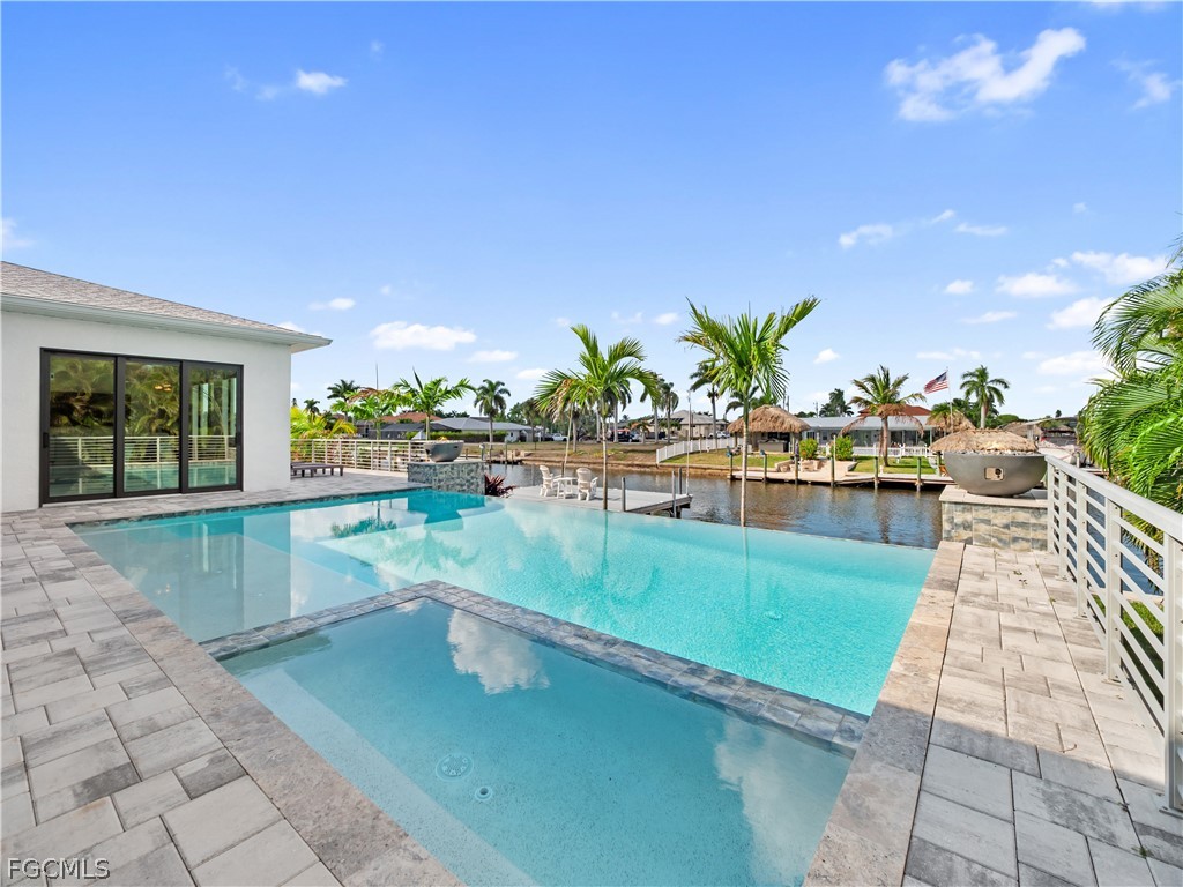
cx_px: 592
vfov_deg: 85.7
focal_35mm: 14
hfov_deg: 102.1
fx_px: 478
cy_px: 444
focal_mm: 7
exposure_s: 1/125
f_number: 7.1
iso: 200
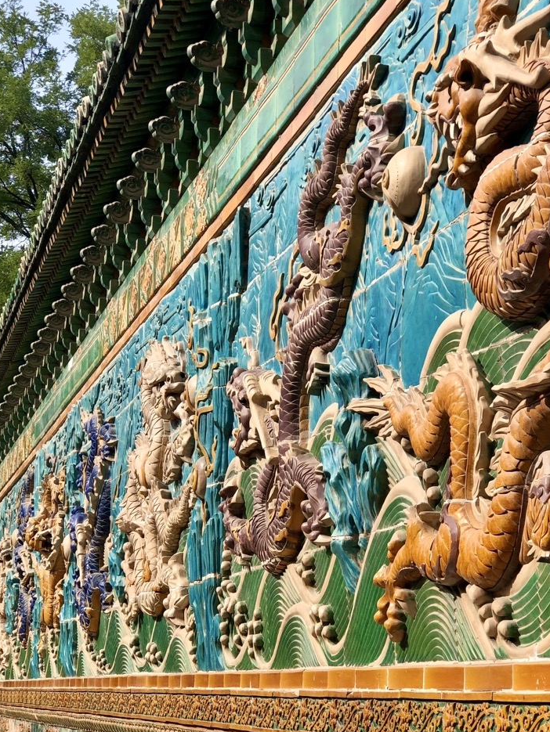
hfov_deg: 18.9
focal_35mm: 78
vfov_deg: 24.9
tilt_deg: +8.2
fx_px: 1651
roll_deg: -0.4
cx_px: 317
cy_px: 491
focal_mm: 6.6
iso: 20
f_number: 2.8
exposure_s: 1/458
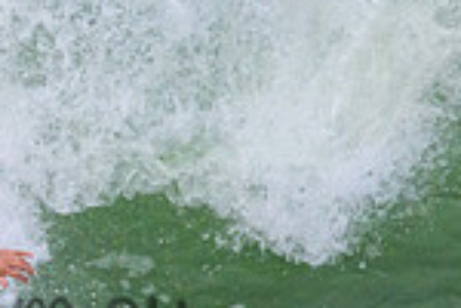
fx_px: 39579
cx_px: -138
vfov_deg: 0.4
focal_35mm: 3091
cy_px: 285
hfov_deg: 0.7
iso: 2200
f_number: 11
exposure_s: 1/2000
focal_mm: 800
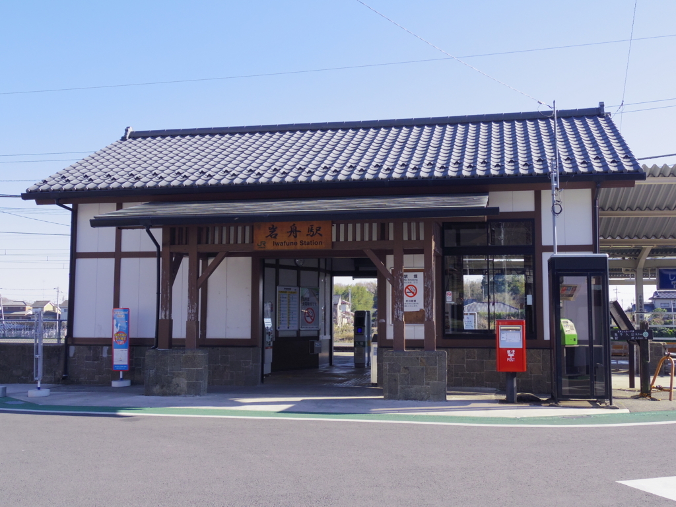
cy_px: 254
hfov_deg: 46.8
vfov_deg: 36.0
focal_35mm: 40
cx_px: 338
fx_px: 781
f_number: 4
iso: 200
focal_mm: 8.6
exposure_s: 1/125
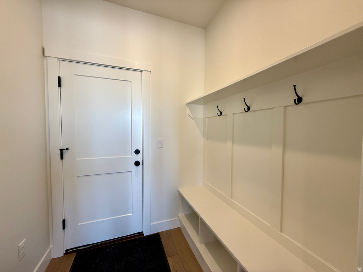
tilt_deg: -1.6
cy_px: 136
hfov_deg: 102.1
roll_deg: +0.7
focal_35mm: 14
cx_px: 182
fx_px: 147
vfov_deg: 85.7
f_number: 2.2
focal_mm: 2.22
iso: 100
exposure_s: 1/120
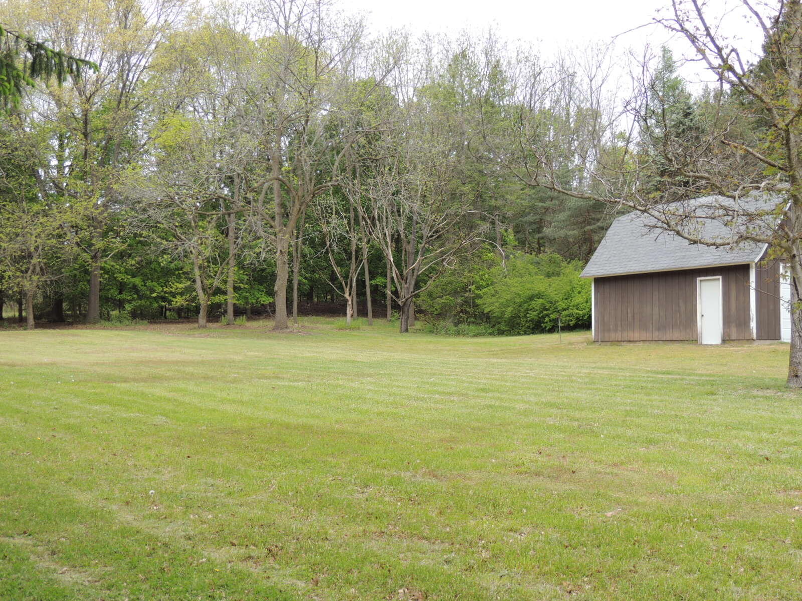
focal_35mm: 47
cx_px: 401
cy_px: 300
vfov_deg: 30.9
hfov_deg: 40.4
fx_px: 1089
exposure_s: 1/320
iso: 100
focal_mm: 8.3
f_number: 3.5
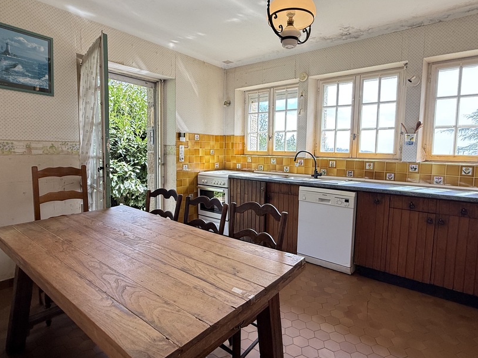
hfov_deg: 81.8
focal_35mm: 20
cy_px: 170
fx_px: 276
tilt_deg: -4.5
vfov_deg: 65.9
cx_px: 245
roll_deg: -0.7
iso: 64
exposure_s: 1/131
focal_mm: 2.22
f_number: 2.2
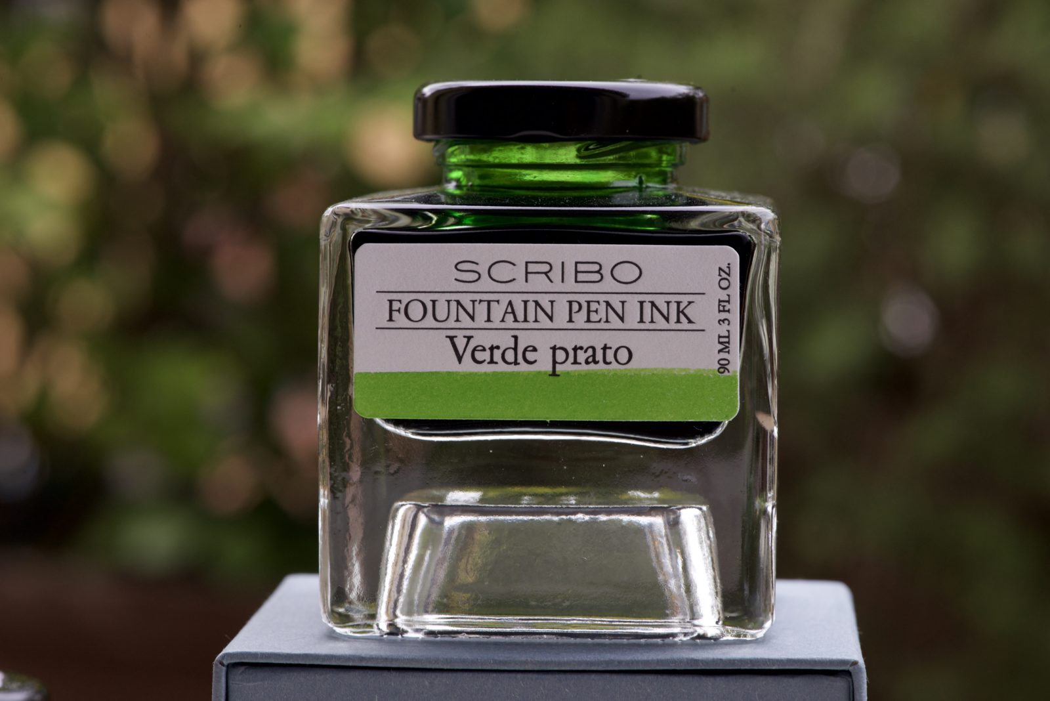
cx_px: 525
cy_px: 350
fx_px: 3063
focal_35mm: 105
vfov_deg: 13.1
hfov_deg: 19.4
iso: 800
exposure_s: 1/160
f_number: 16
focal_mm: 105
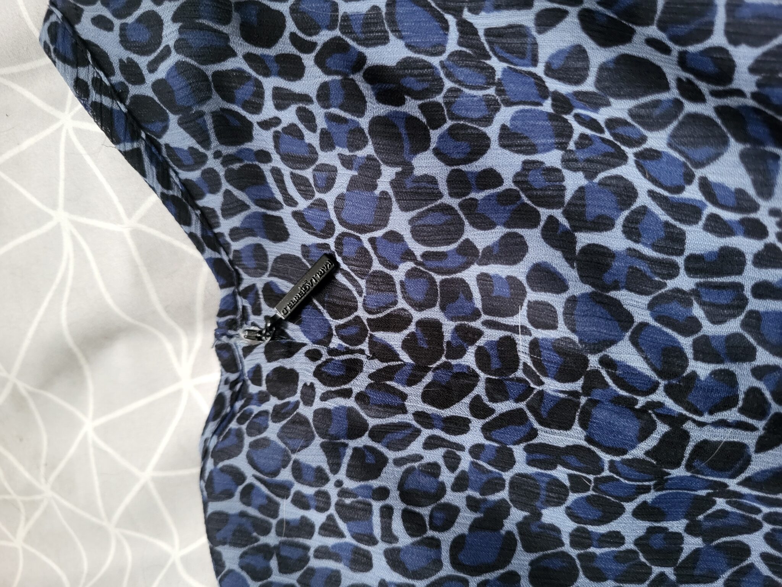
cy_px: 294
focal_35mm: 26
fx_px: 587
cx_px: 391
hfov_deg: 67.3
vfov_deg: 53.1
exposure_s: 1/24
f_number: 1.8
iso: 640
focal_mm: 5.4
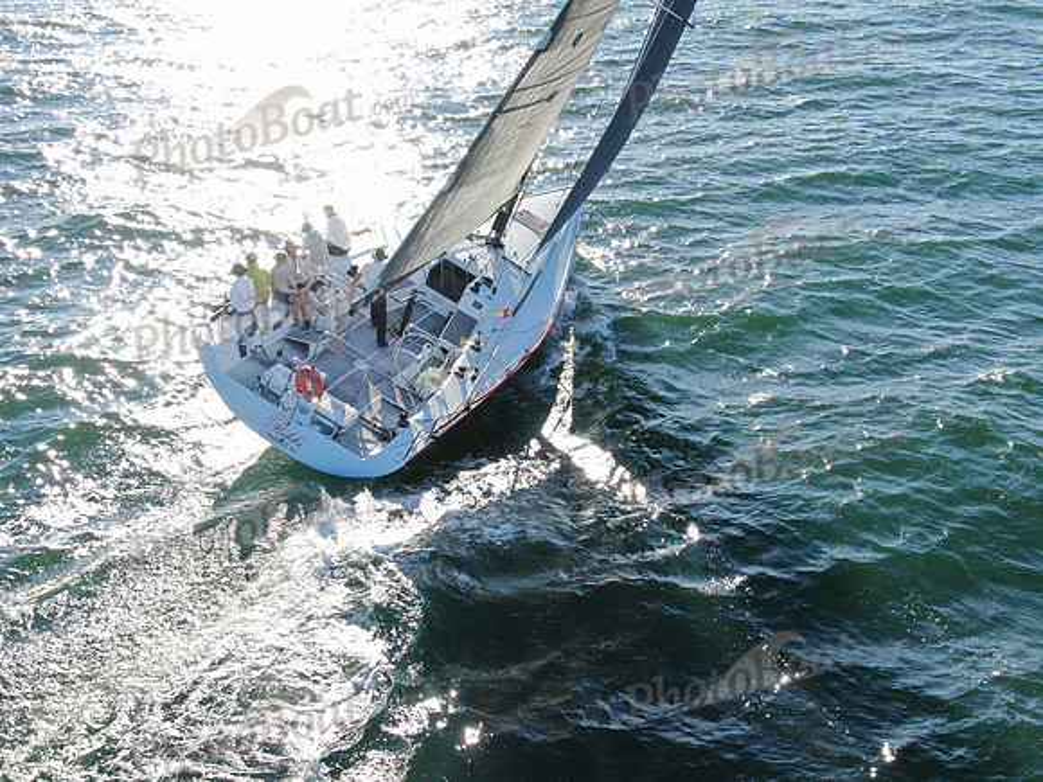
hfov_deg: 39.7
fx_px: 1446
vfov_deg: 30.3
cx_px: 522
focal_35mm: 48
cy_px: 391
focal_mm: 8.6
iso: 100
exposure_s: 1/400
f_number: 3.8
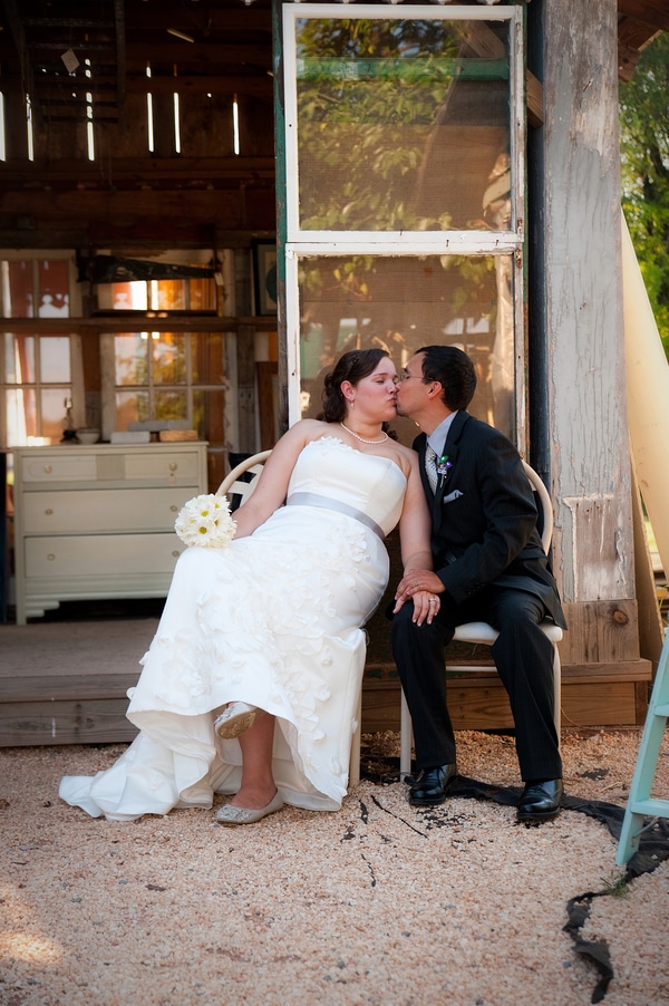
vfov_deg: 35.7
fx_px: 1563
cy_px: 503
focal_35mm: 56
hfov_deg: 24.2
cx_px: 334
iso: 500
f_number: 4
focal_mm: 56
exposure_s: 1/320
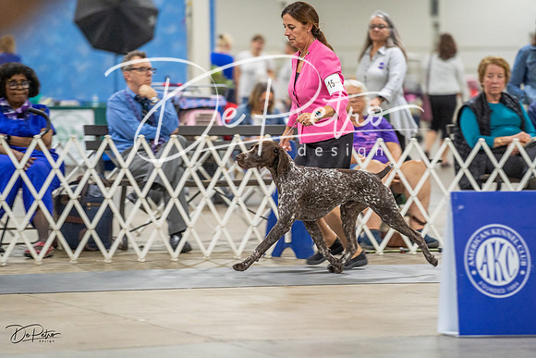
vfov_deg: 7.9
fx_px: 2591
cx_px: 268
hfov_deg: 11.8
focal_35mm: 174
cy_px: 179
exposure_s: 1/200
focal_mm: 174
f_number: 2.8
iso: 3200
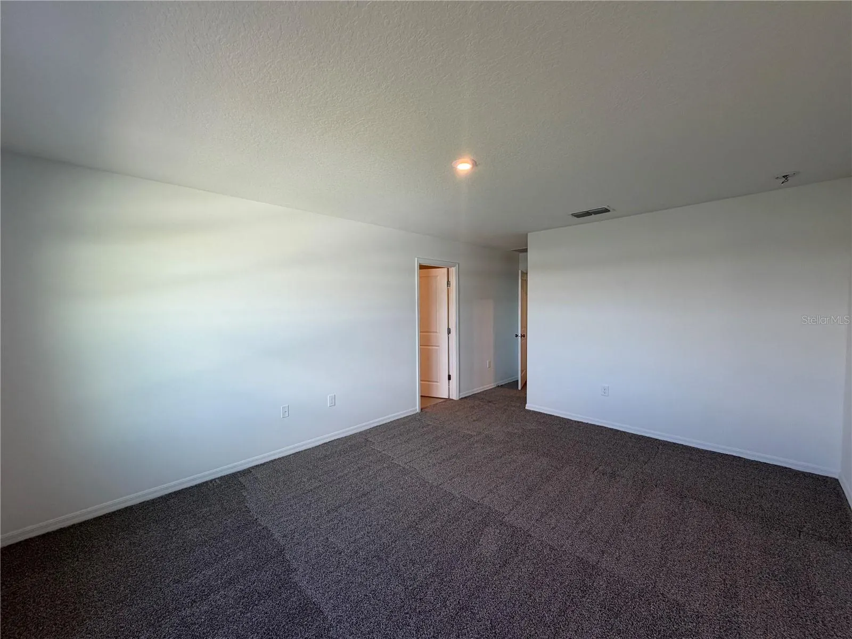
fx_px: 345
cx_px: 426
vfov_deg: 85.7
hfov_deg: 102.1
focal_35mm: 14
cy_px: 320
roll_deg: +0.8
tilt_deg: -2.7
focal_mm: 2.22
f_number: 2.2
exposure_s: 1/120
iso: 125
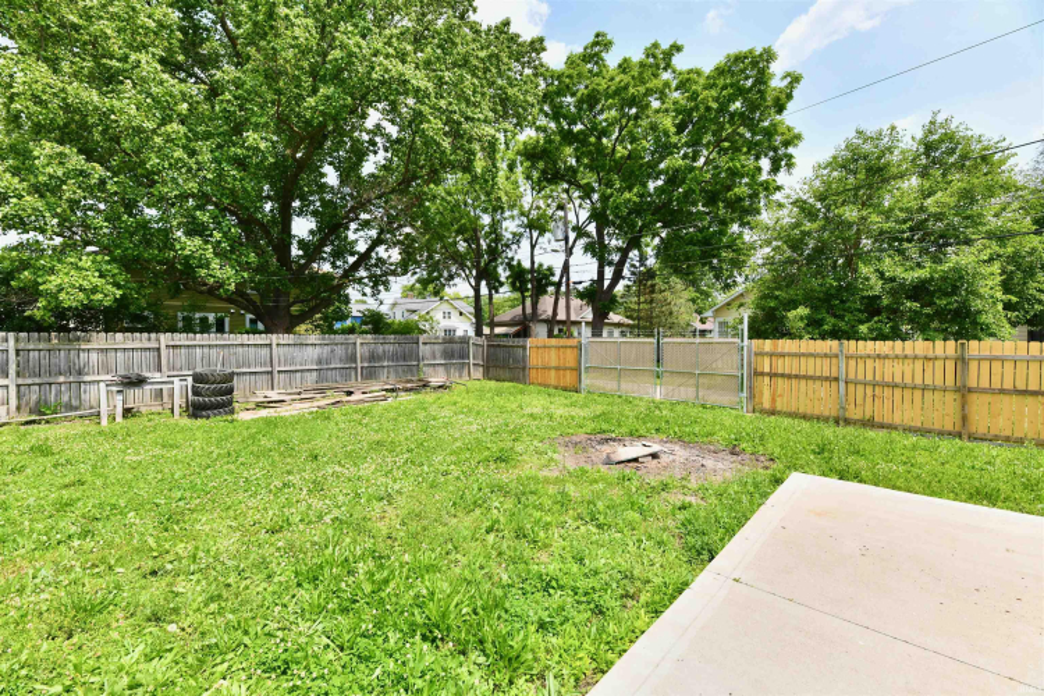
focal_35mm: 14
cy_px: 348
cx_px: 522
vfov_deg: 81.2
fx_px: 406
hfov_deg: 104.3
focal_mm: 14
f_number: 13
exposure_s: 1/640
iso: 640
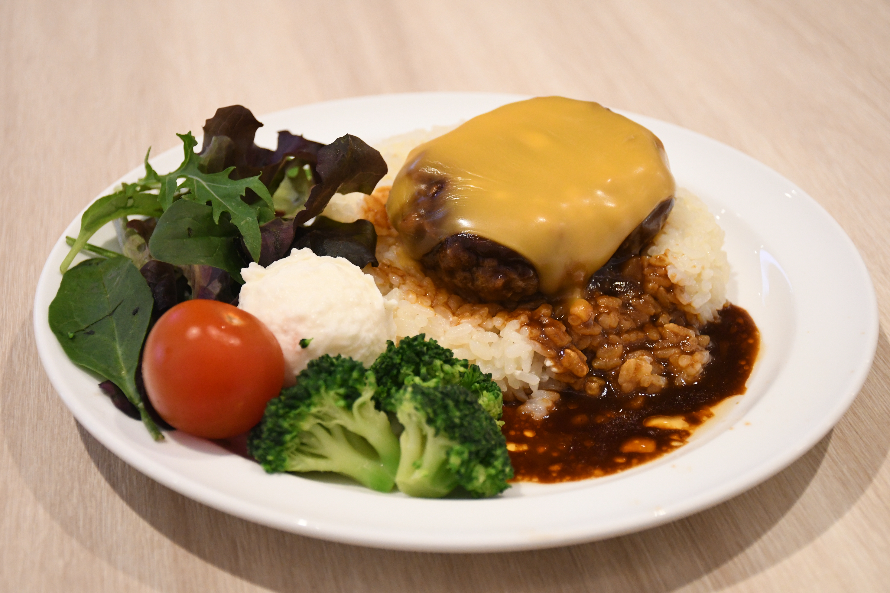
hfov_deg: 33.4
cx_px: 445
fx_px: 1483
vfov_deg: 22.6
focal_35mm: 60
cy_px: 296
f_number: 4.5
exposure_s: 1/60
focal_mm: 40
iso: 2800
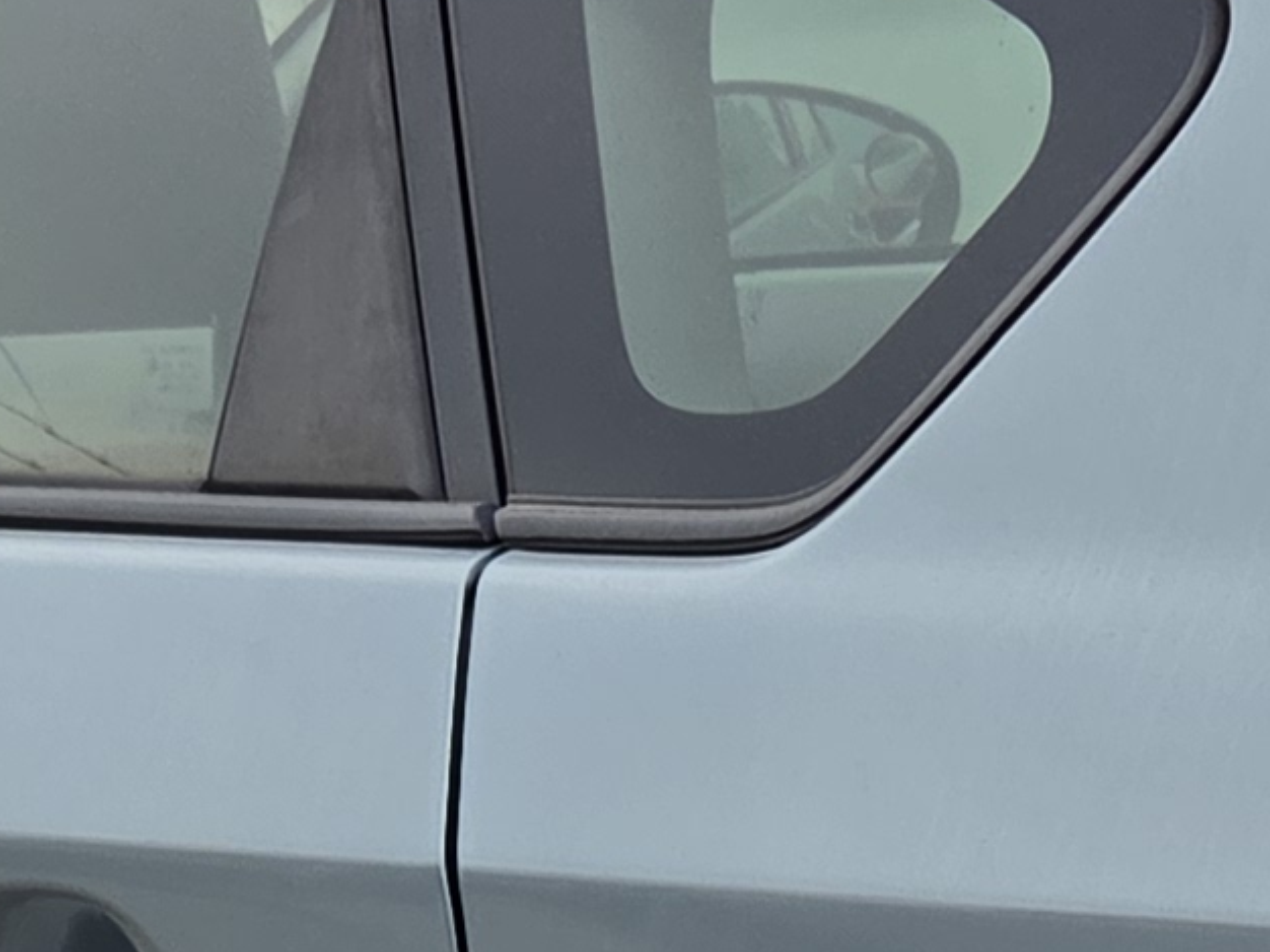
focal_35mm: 147
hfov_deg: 13.2
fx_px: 5391
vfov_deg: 9.6
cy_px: 1748
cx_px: 1402
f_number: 1.8
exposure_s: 1/1142
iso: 80
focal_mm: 5.4
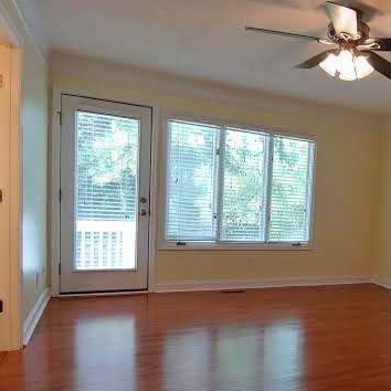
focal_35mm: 32
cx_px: 370
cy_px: 244
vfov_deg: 50.6
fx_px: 409
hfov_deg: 45.1
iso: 100
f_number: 1.9
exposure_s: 1/40
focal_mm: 2.18
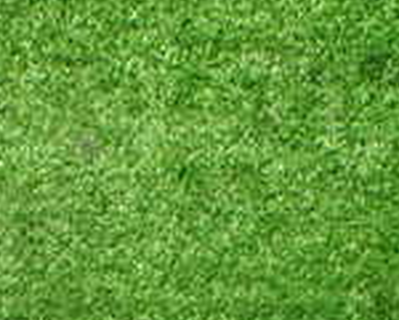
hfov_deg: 16.4
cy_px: 576
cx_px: 101
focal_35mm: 117
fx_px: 1382
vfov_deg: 12.1
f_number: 2.3
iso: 800
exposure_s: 1/100
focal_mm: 5.4
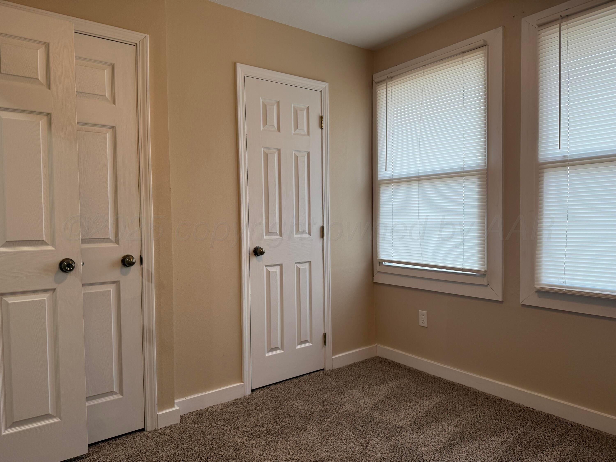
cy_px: 231
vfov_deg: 56.8
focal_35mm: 24
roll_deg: +1.3
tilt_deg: -1.7
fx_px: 427
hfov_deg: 71.6
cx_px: 308
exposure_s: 1/120
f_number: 1.78
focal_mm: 6.76
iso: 125
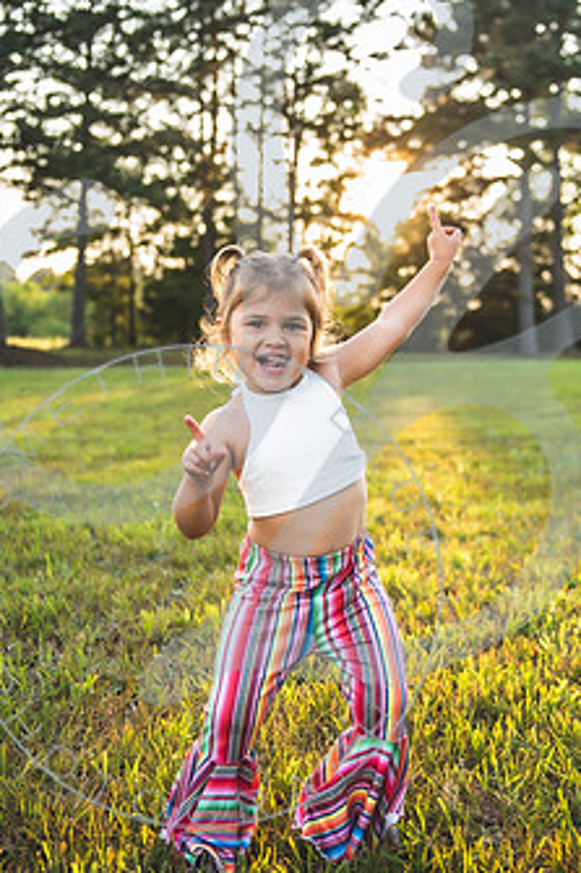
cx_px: 318
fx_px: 1139
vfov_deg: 41.9
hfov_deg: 28.6
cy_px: 388
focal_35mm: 47
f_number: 2.8
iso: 100
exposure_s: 1/200
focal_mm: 35
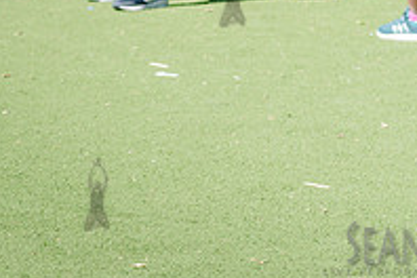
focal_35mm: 269
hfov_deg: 7.6
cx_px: 503
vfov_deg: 5.1
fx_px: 3116
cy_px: -113
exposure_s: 1/1000
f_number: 5
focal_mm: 92
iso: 320
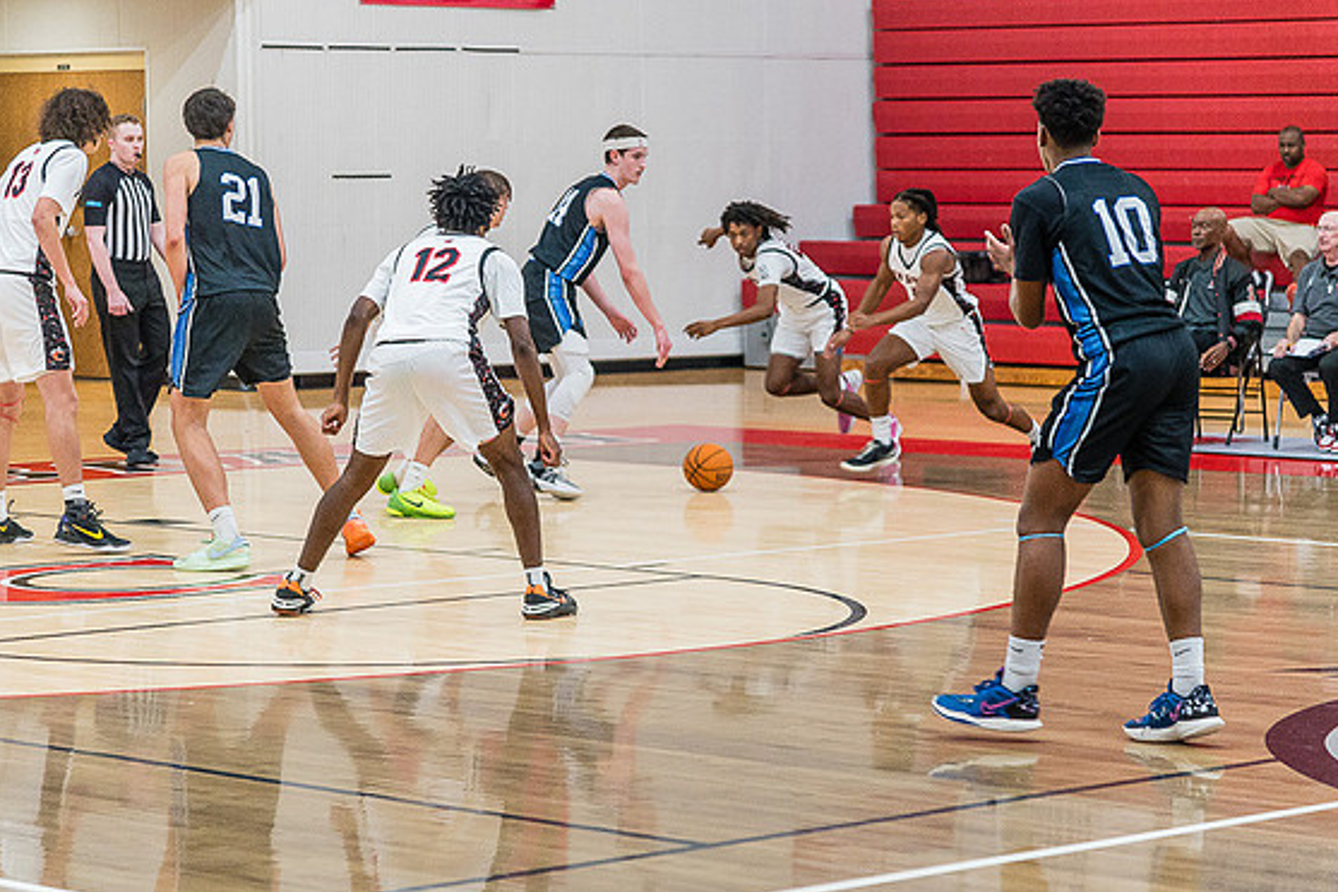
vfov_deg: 11.0
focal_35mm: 125
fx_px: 4644
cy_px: 438
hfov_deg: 16.4
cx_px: 673
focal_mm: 120
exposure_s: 1/320
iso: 5000
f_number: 4
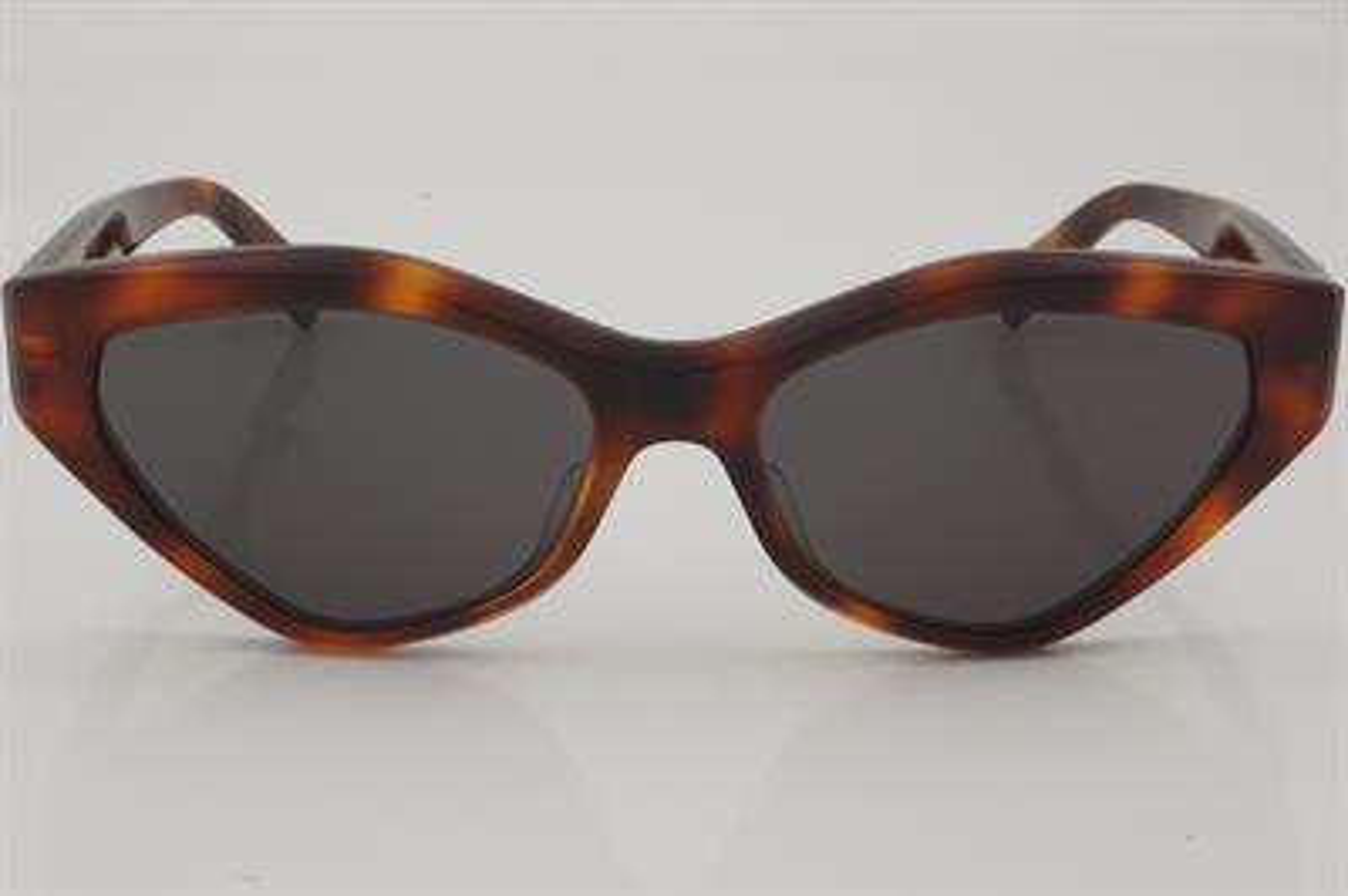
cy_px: 448
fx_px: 2806
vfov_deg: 18.2
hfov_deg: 27.0
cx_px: 674
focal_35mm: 75
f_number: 32
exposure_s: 1/3
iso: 100
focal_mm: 50
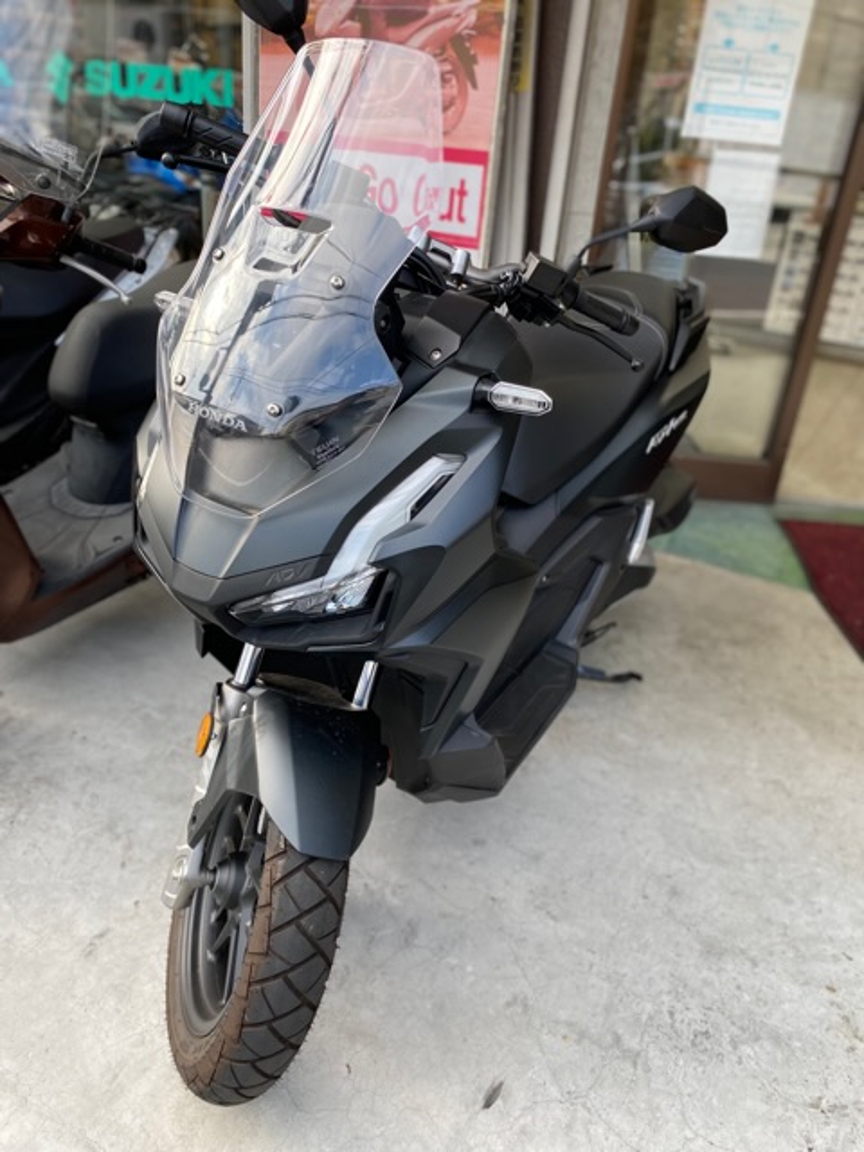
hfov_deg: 53.1
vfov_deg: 67.3
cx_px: 432
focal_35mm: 26
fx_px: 865
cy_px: 576
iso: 32
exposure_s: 1/202
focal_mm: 4.25
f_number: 1.8
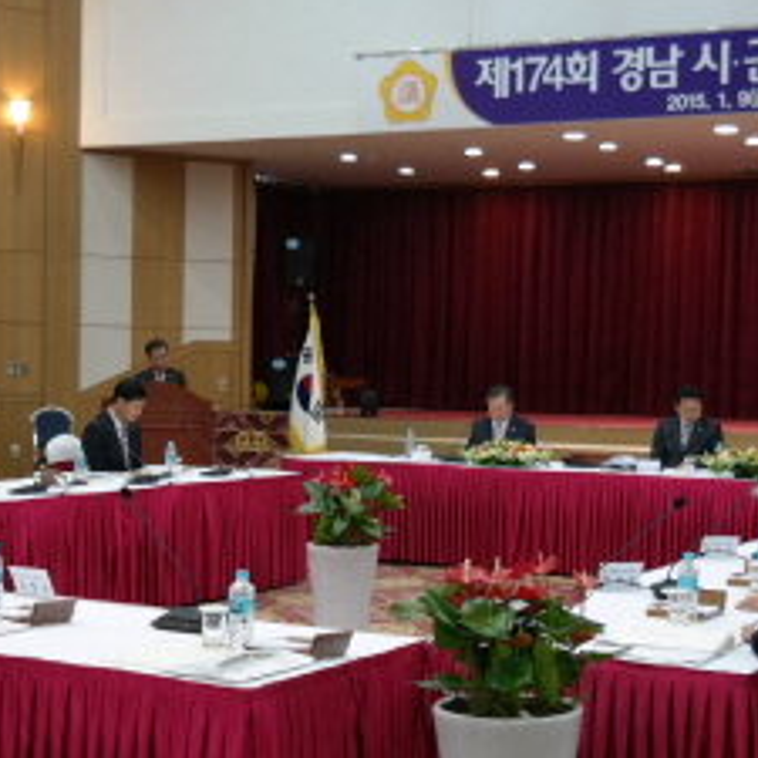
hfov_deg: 24.6
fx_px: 1734
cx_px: 411
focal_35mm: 70
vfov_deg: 24.6
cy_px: 456
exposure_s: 1/40
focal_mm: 19
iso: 400
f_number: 3.5
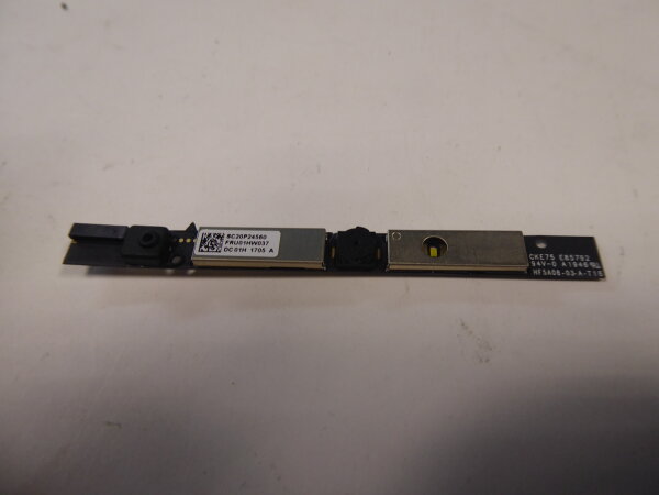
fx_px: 476
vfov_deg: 54.9
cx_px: 330
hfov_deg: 69.4
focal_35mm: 25
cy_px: 248
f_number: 3.3
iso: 200
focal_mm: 4.3
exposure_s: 1/60
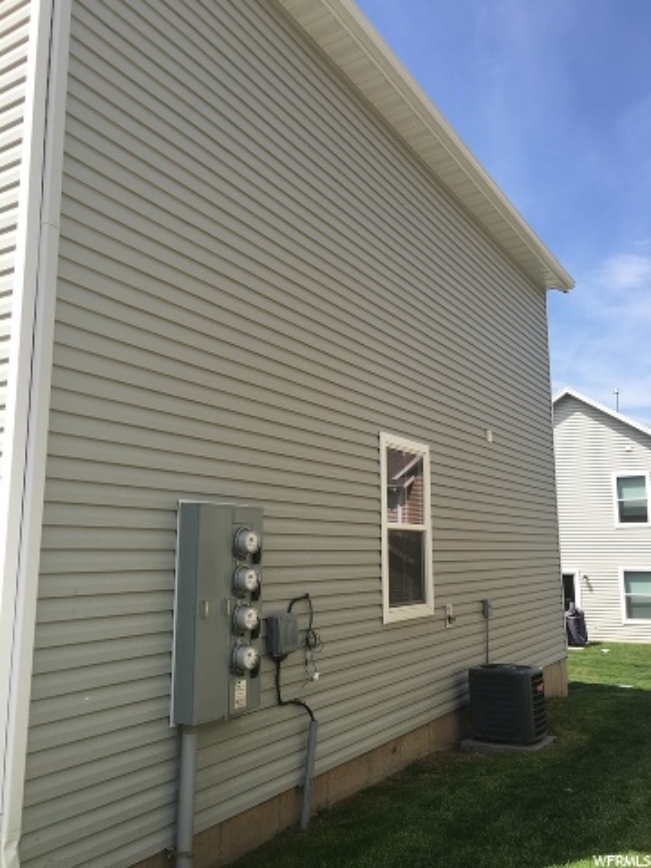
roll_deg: +0.8
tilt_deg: +10.7
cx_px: 326
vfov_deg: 61.7
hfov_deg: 48.2
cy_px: 434
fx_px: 727
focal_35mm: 29
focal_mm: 4.15
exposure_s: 1/1282
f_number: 2.2
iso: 25
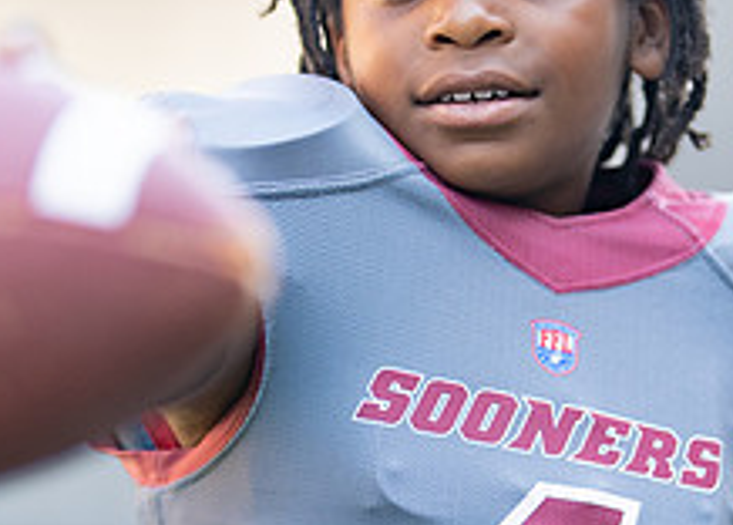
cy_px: 383
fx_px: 3395
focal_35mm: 163
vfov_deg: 8.8
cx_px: 559
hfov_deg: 12.3
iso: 100
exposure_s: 1/1600
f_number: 1.2
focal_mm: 50
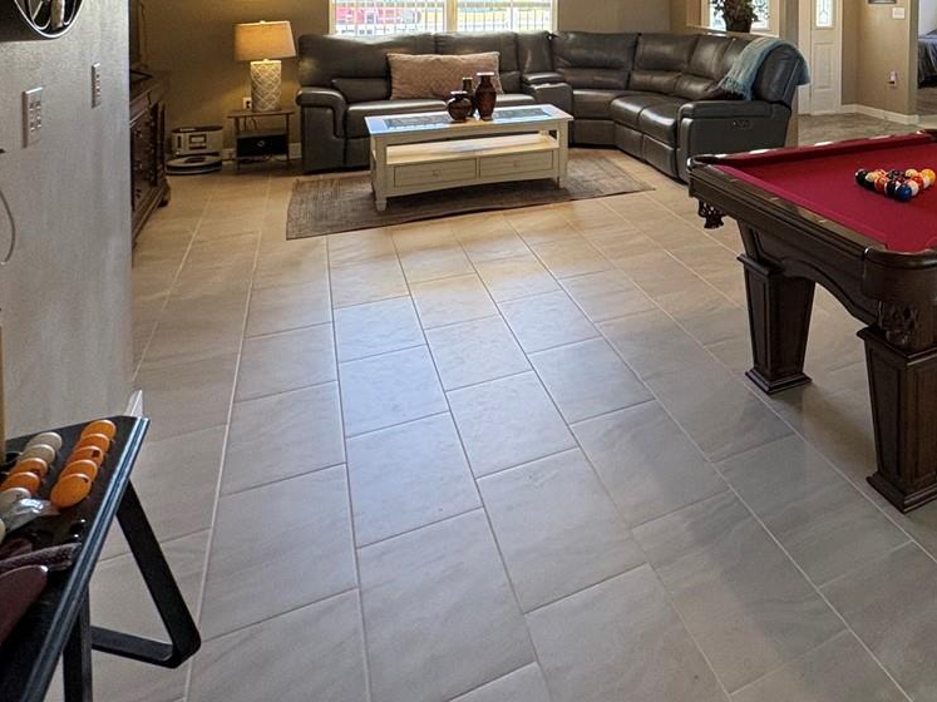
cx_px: 864
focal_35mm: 30
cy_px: 10
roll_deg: -0.6
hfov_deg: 51.9
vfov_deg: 41.2
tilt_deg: -0.3
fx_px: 812
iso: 320
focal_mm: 2.22
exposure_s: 1/120
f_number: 2.2
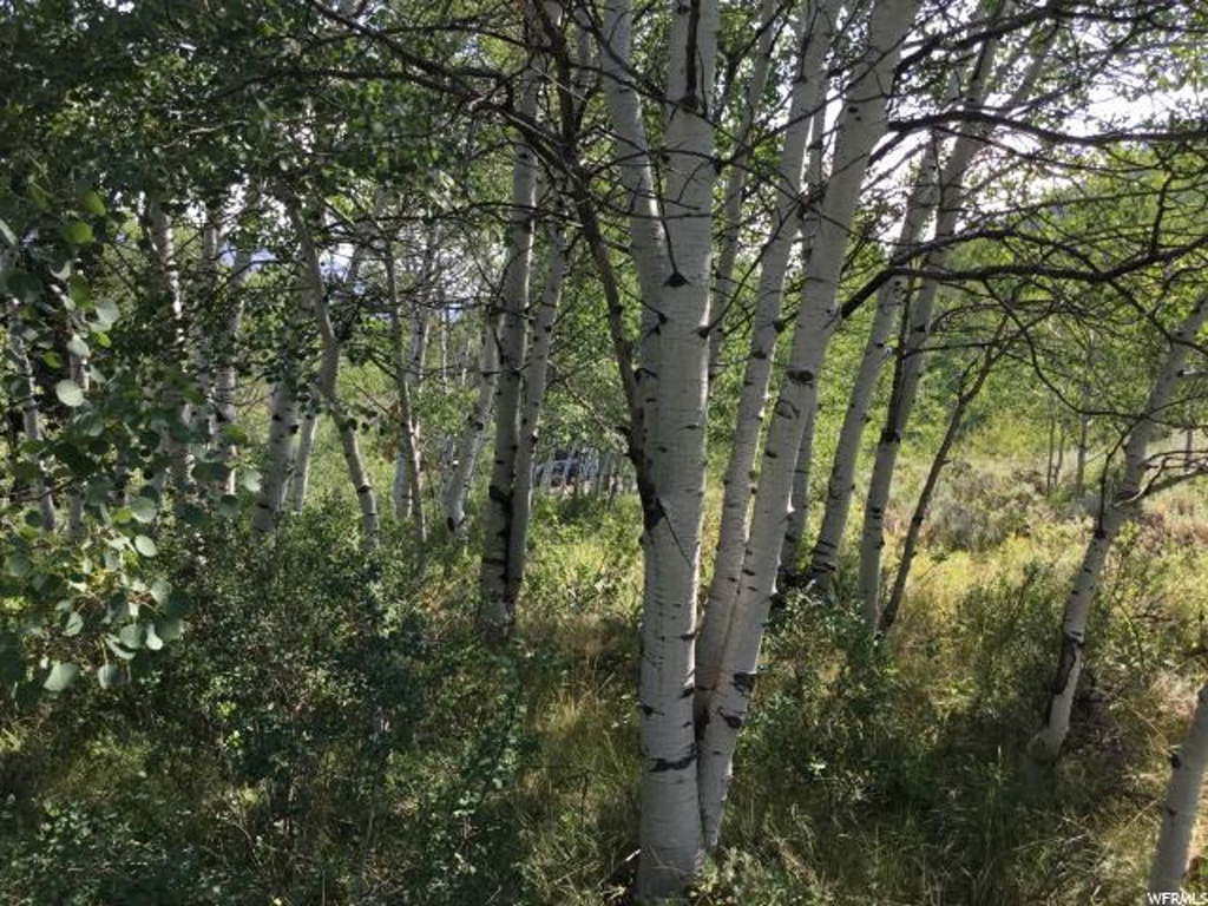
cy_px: 453
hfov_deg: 58.4
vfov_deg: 45.4
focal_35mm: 31
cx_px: 604
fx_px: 1082
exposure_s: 1/342
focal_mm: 3.3
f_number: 2.4
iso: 25
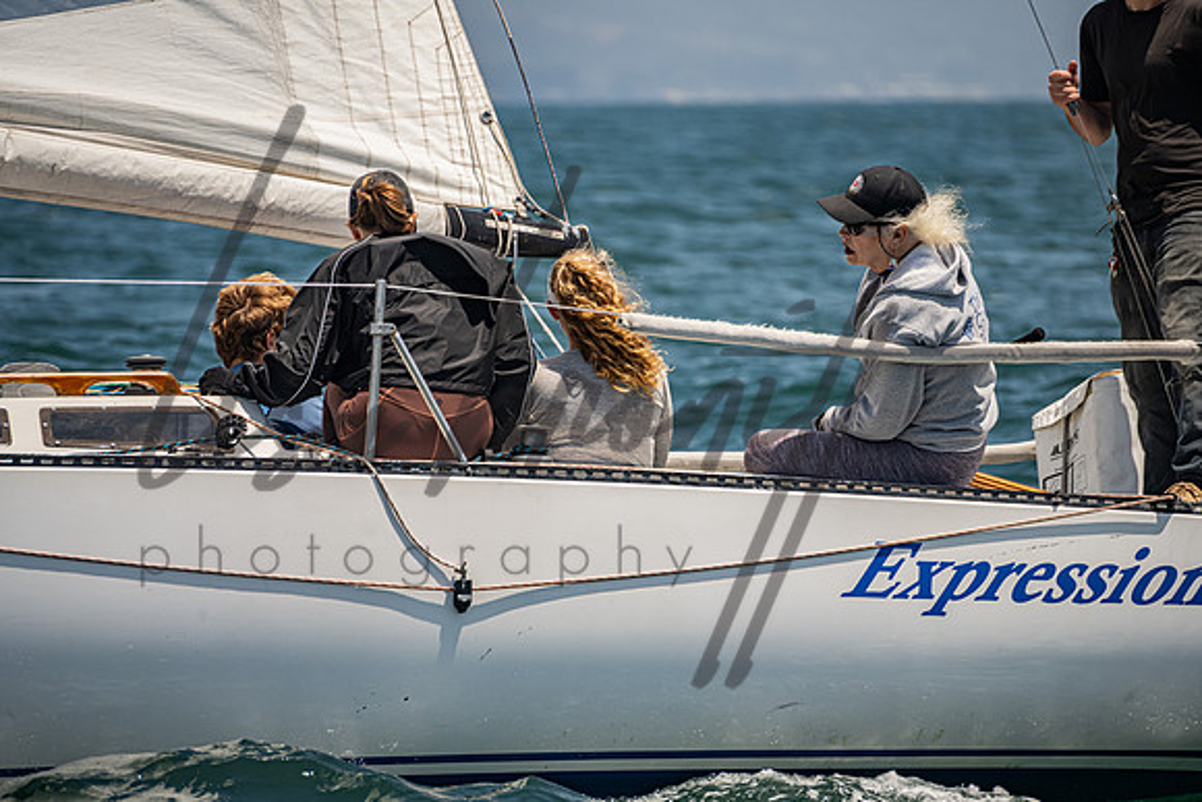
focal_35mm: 380
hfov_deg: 5.4
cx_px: 601
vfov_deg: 3.6
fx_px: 12678
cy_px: 401
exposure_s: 1/2000
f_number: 8
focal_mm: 370
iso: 500
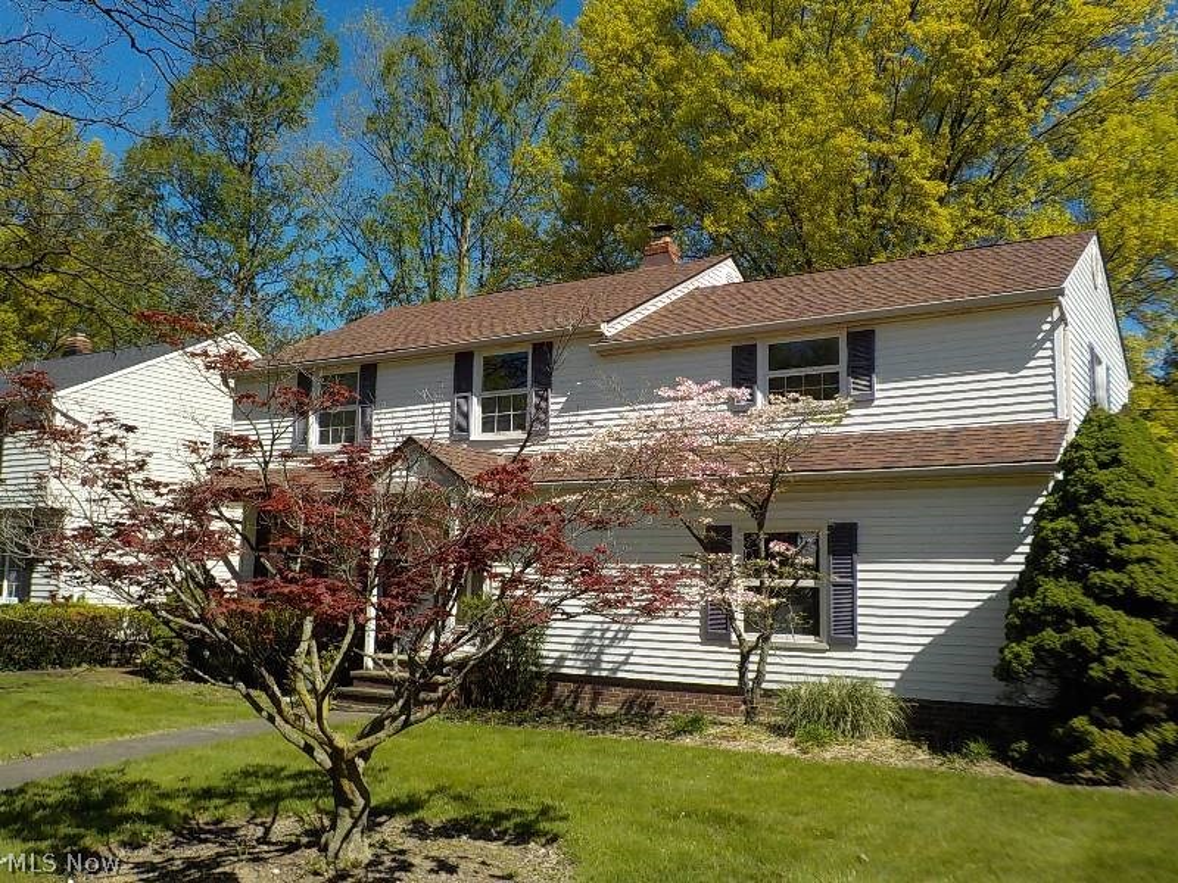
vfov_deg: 46.8
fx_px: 1021
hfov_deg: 60.0
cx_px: 589
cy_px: 442
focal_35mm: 30
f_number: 3.3
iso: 125
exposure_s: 1/1250
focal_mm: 4.1
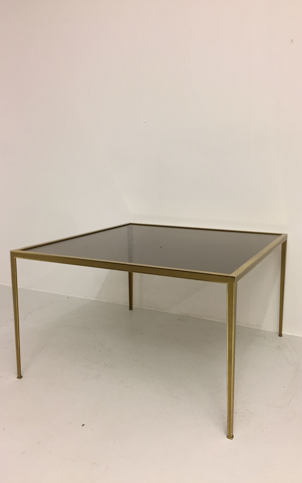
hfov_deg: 40.5
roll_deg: -0.1
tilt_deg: -9.6
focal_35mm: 31
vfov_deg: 61.2
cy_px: 240
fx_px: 408
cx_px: 169
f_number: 2.2
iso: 64
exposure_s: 1/33
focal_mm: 4.15
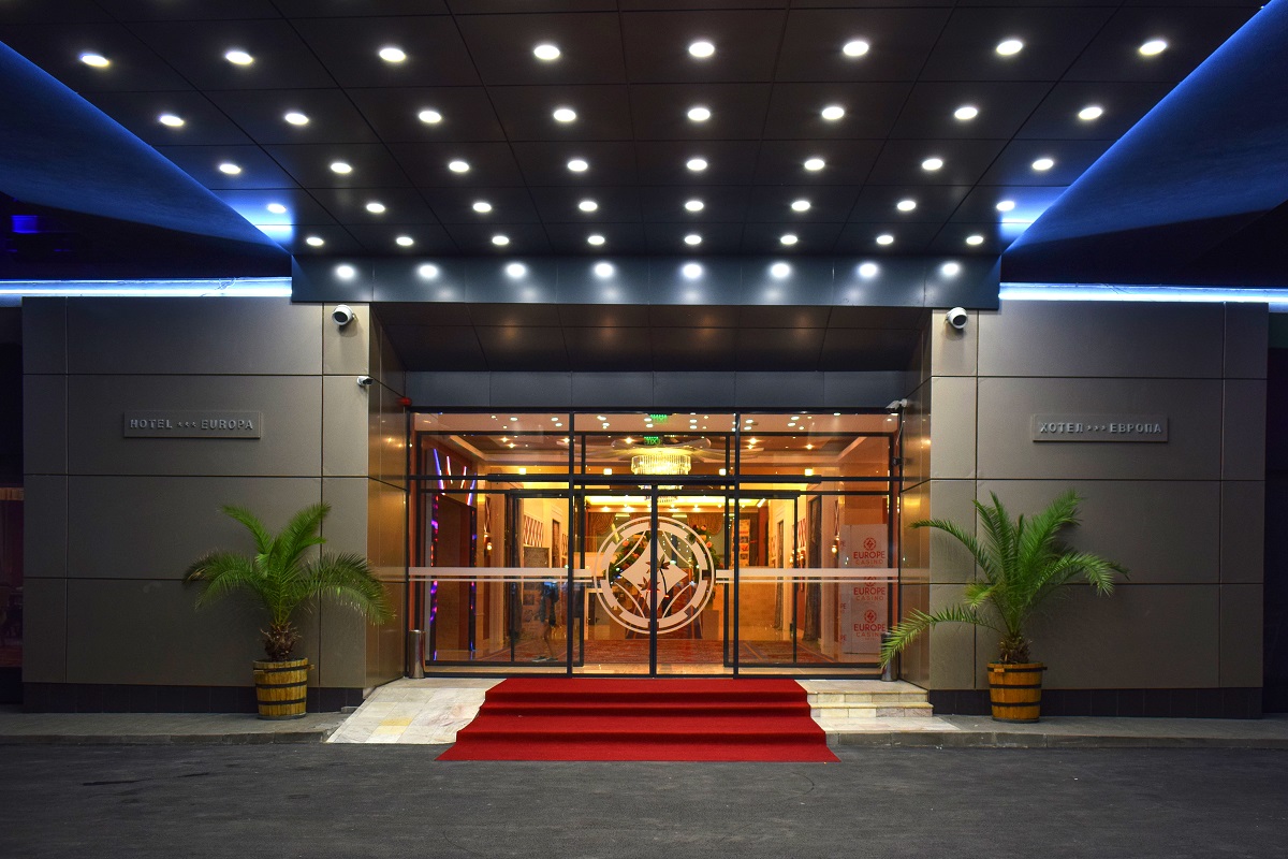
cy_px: 430
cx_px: 644
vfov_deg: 43.6
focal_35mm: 30
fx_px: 1073
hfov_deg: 61.9
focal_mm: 20
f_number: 4
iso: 500
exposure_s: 1/60
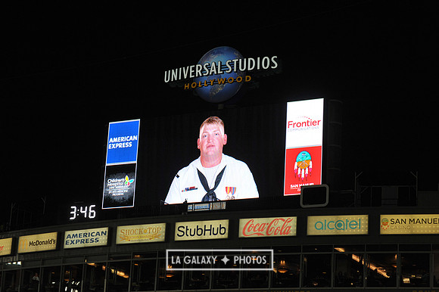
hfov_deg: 21.5
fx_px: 1158
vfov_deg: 14.4
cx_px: 220
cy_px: 146
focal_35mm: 95
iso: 1250
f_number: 9
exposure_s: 1/320
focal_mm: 95
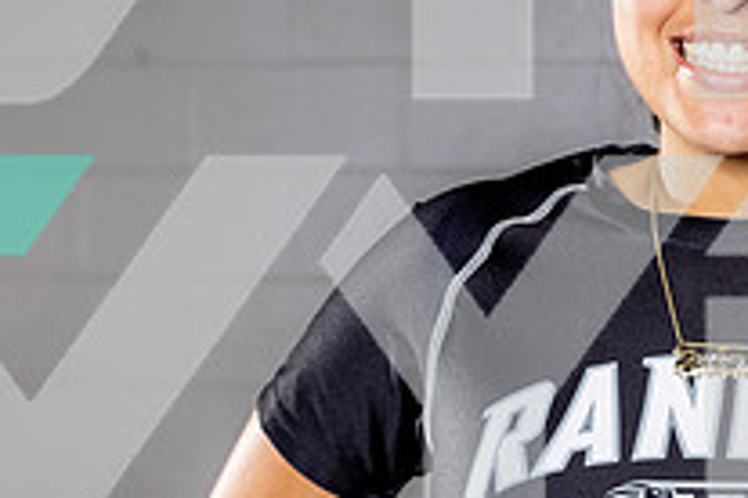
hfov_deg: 13.2
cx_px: 636
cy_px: 348
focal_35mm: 154
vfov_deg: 8.9
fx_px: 3200
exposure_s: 1/250
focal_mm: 55
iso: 320
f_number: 5.6
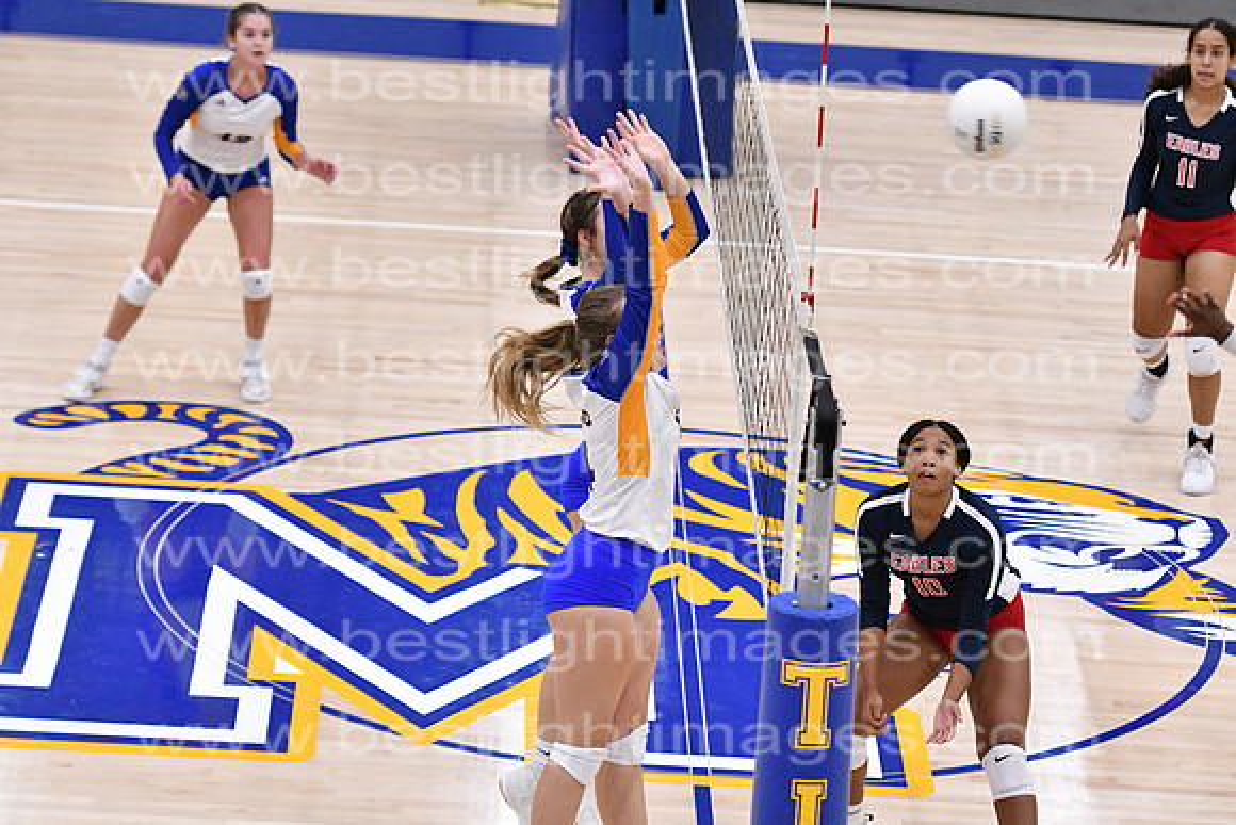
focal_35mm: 147
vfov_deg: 9.3
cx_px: 618
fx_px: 5048
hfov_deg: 14.0
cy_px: 412
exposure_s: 1/1000
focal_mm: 98
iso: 6400
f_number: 3.2
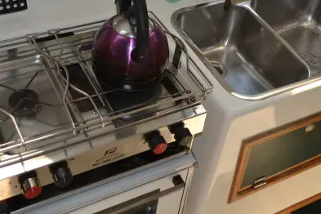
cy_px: 23
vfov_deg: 24.0
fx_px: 490
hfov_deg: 36.2
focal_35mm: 55
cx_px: 158
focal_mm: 18
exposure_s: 1/160
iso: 100
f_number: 4
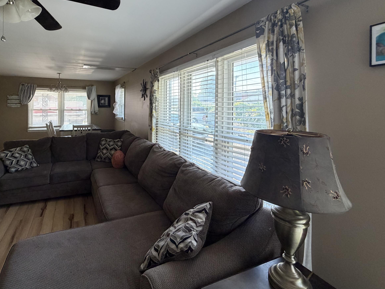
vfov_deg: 70.5
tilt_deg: +0.0
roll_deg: +0.1
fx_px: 200
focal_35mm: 18
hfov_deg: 86.3
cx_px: 148
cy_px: 108
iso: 250
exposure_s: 1/121
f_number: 2.2
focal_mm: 2.22
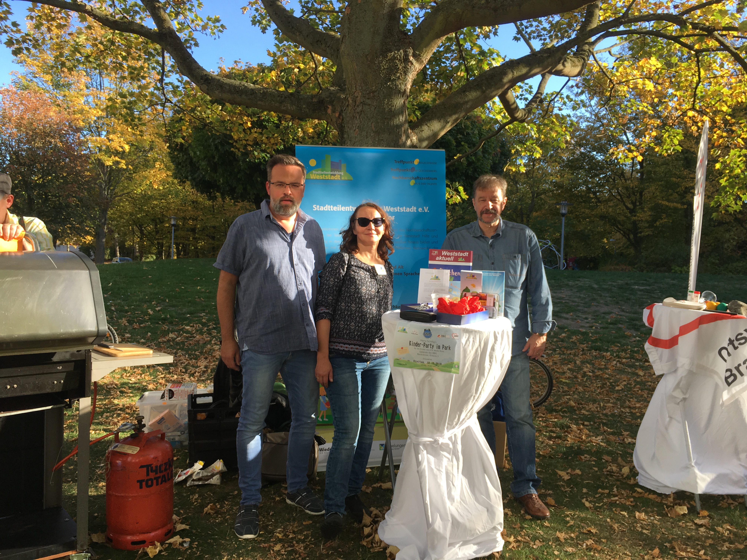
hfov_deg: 61.7
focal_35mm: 29
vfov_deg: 48.2
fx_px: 626
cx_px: 374
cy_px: 280
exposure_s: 1/353
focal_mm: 4.15
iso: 25
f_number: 2.2
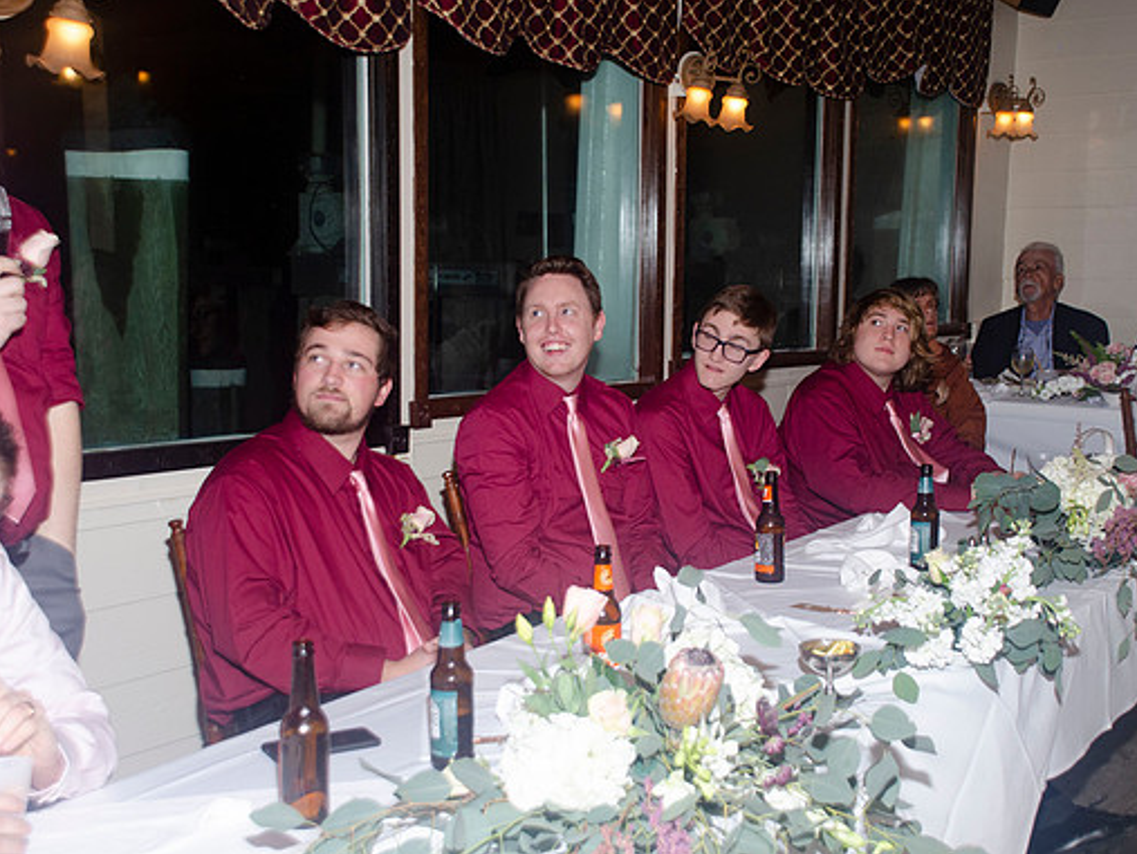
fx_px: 1676
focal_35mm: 51
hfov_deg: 37.4
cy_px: 426
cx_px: 628
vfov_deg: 28.6
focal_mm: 31
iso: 400
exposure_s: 1/60
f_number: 4
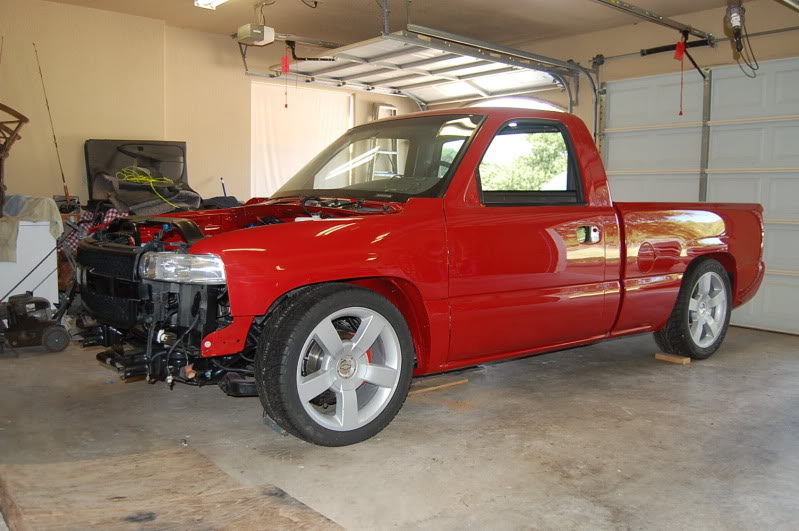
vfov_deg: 43.5
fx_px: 665
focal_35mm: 30
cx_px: 400
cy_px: 266
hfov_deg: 62.0
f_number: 3.8
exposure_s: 1/60
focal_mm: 20
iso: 400
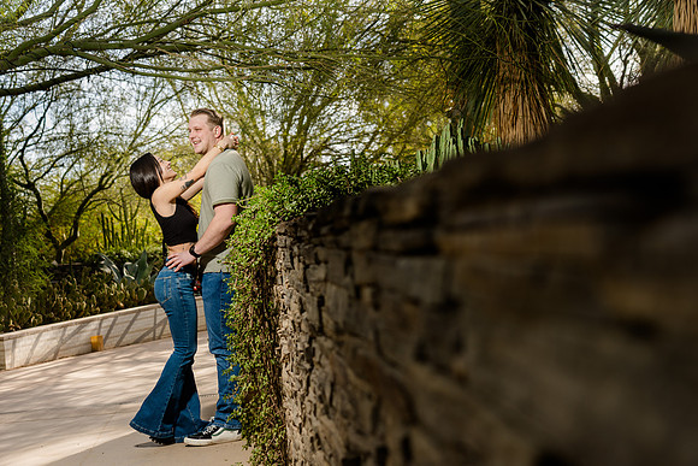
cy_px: 233
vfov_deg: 30.5
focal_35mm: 44
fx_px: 853
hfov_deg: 44.5
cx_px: 349
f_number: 4
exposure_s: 1/125
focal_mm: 44
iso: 50
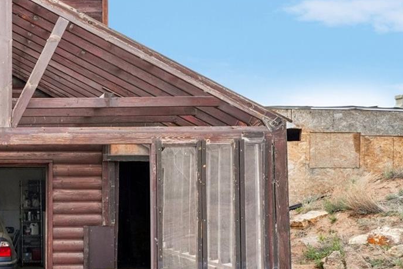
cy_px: 184
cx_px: -5
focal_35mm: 58
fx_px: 650
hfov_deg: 31.7
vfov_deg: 23.2
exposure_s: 1/200
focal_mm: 16.6
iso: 800
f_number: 8
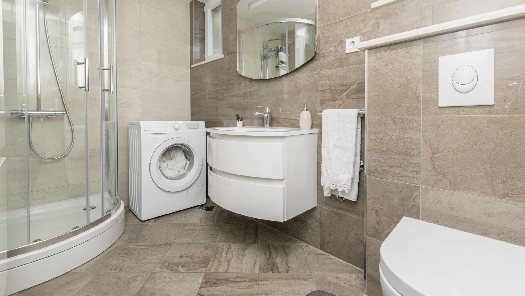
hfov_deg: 99.4
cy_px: 122
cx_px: 260
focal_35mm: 16
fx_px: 223
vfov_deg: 66.6
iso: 100
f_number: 8
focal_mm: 10
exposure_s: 1/160
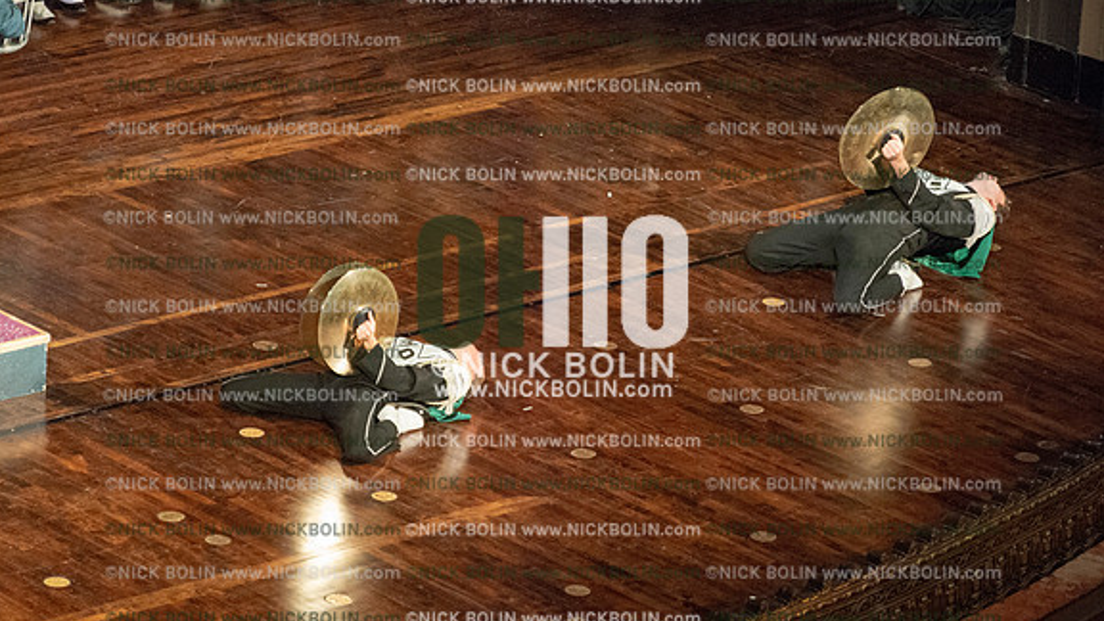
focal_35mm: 211
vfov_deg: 5.8
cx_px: 552
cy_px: 307
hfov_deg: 10.2
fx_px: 6177
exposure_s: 1/320
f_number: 5.6
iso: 8000
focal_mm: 200
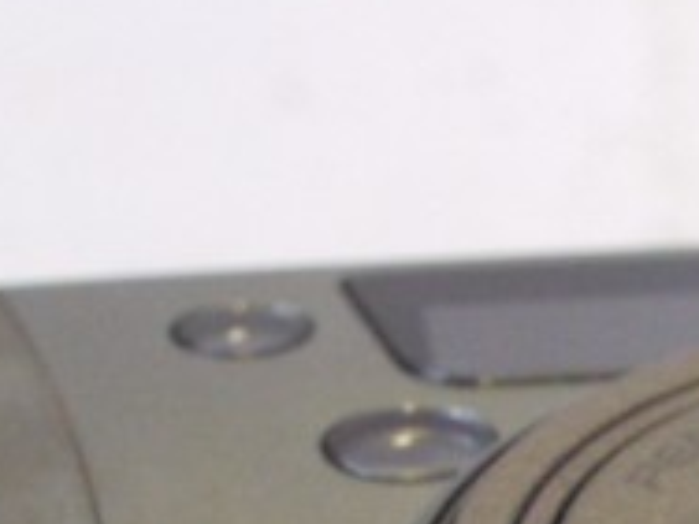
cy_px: 1204
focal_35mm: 382
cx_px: 896
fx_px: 7714
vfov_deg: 3.8
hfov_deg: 5.2
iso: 800
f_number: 9
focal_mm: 30
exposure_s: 1/50
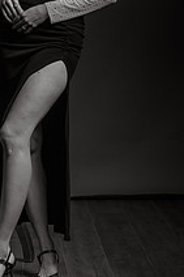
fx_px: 1551
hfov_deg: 6.8
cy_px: 47
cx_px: 37
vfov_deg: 10.2
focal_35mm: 202
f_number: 9
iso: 100
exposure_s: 1/250
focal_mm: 95
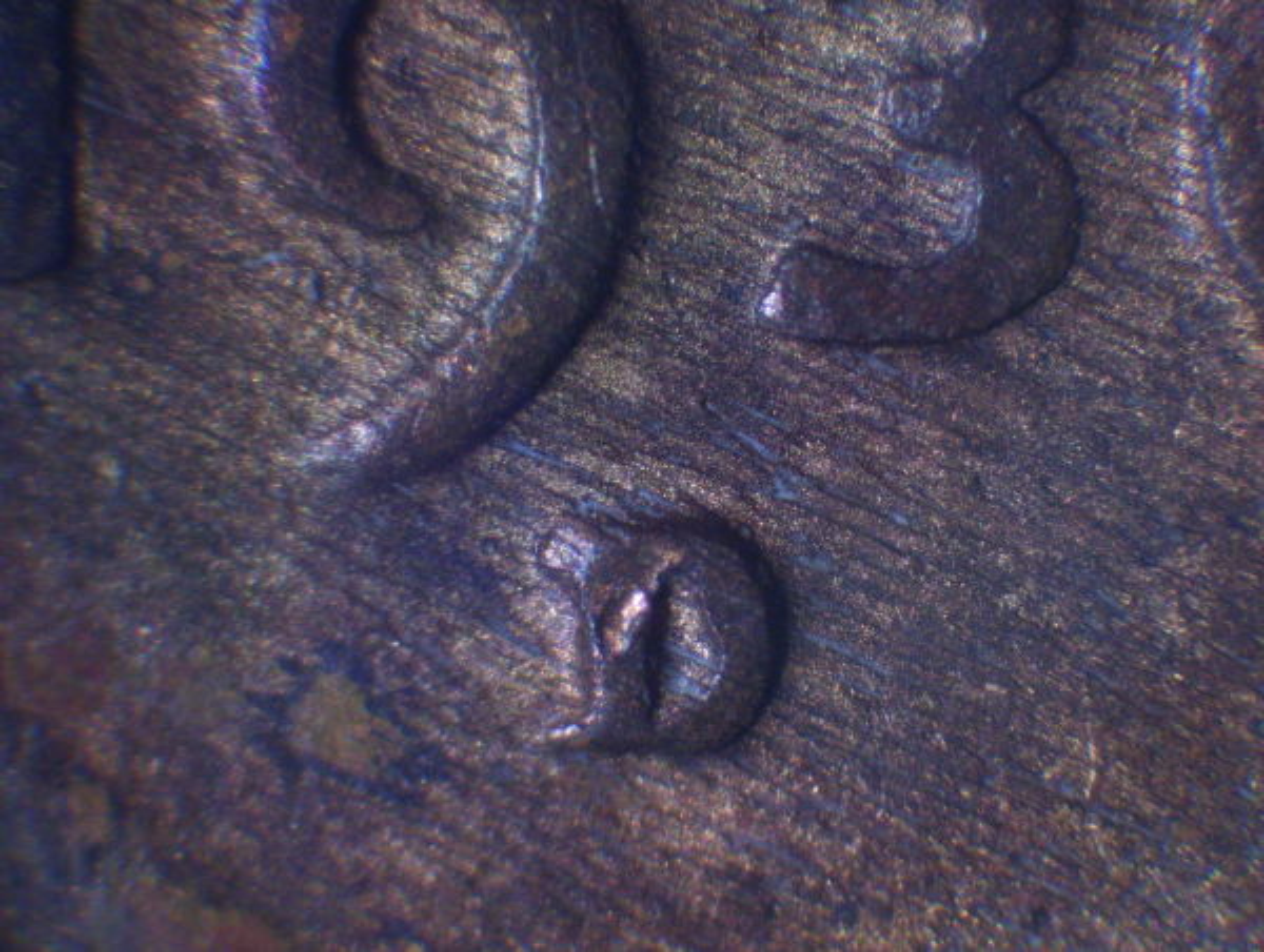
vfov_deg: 17.0
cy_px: 476
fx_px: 3182
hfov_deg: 22.5
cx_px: 632
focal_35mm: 87
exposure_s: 1/8
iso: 160
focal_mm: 14.3
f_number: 4.3
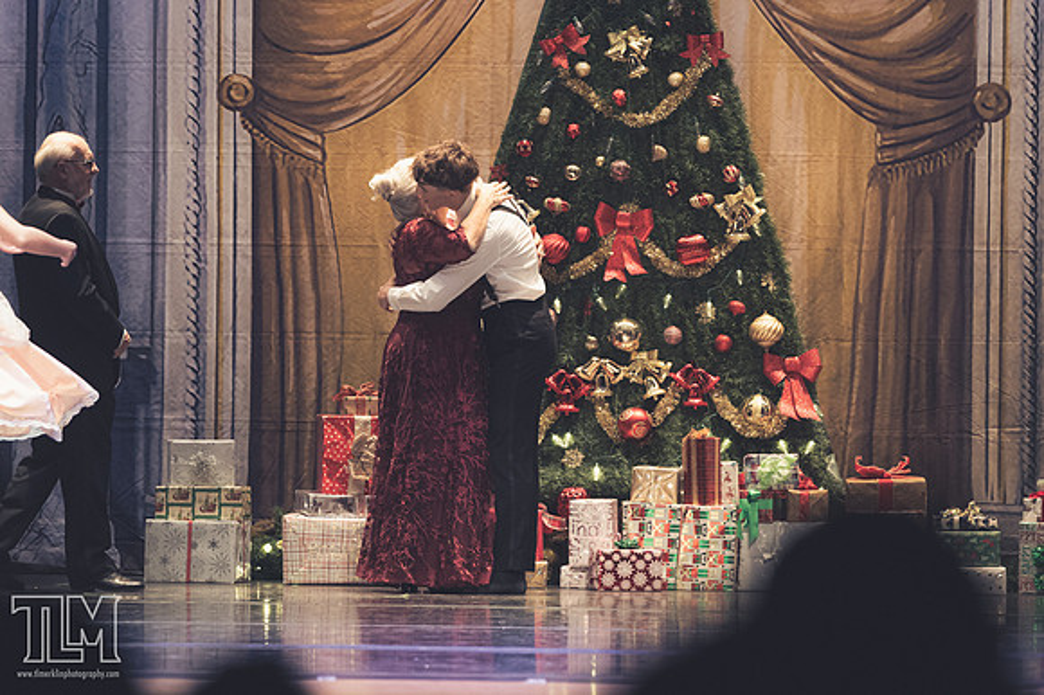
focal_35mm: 300
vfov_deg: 4.6
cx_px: 522
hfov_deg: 6.9
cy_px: 348
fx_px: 8695
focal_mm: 200
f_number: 2.8
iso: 1800
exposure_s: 1/320
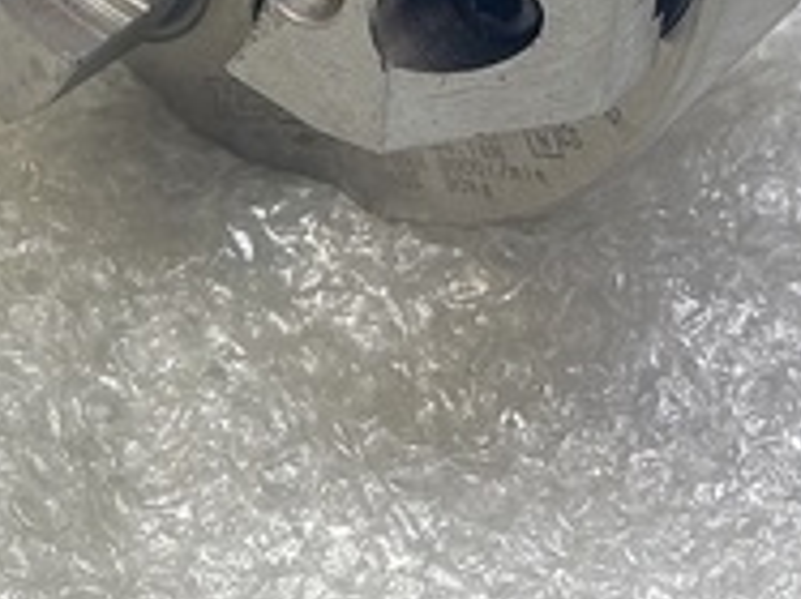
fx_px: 2058
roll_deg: -2.7
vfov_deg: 15.2
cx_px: 454
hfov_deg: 22.0
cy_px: -325
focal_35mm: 89
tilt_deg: -31.0
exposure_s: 1/100
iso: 100
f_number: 1.5
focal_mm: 5.7
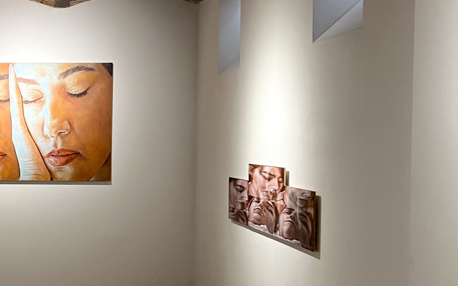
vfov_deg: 22.9
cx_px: 19
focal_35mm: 56
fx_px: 699
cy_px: 222
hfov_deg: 33.7
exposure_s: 1/50
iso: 125
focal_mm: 5.7
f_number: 1.5
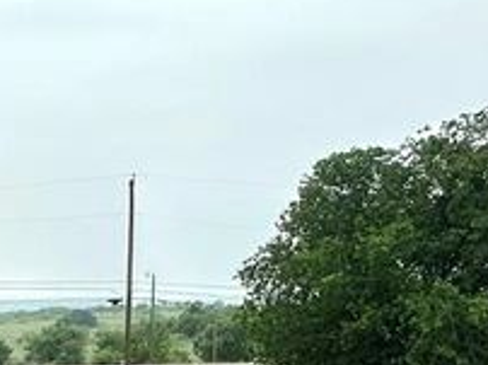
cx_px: -101
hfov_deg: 24.7
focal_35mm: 71
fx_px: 1000
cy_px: 447
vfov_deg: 19.4
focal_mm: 2.22
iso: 40
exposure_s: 1/1855
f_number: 2.2
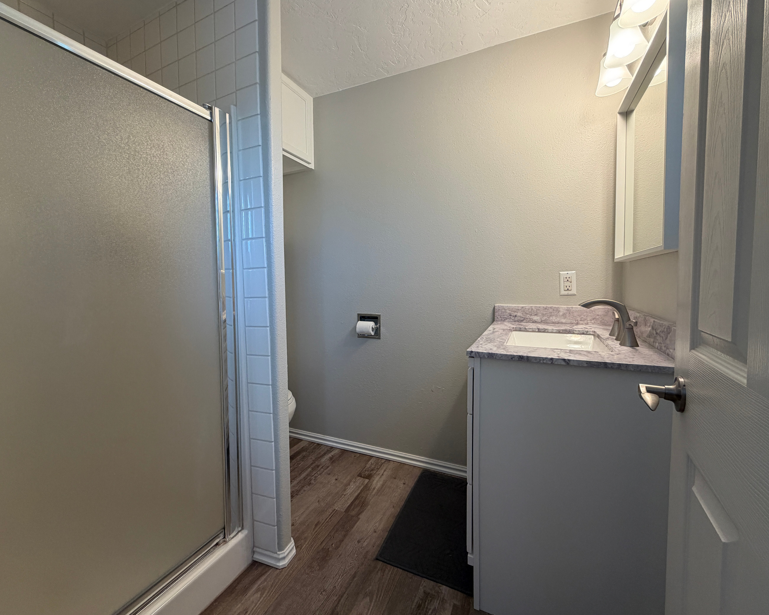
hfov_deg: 96.7
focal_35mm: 15
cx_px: 368
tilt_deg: -3.3
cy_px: 301
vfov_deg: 84.0
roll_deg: +0.4
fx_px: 341
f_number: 2.2
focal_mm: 2.22
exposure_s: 1/120
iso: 160
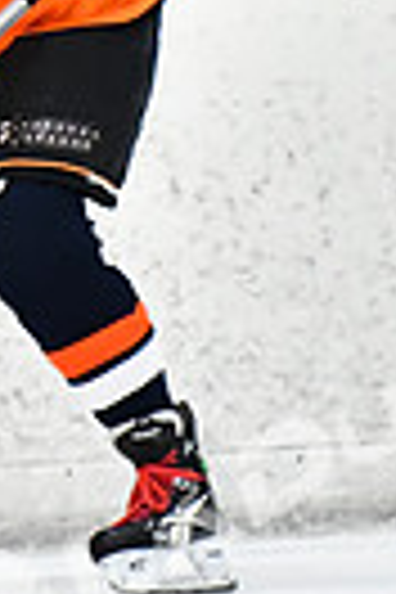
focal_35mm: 1254
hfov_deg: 1.1
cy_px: -16
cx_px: -153
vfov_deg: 1.6
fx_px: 20689
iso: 5000
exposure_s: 1/1250
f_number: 2.8
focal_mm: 190
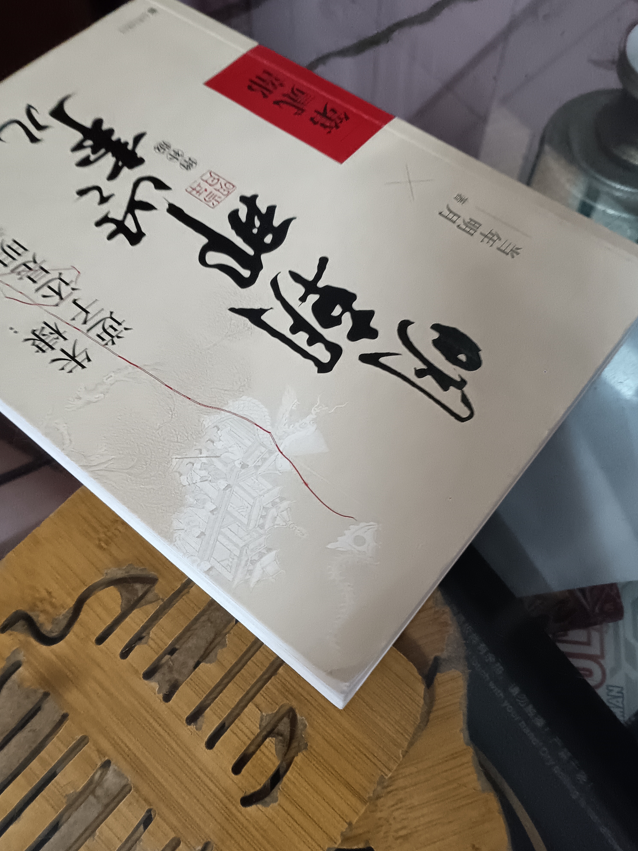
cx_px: 319
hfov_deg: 51.4
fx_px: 664
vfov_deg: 65.3
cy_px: 424
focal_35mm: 27
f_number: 1.8
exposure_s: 1/33.3
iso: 3951
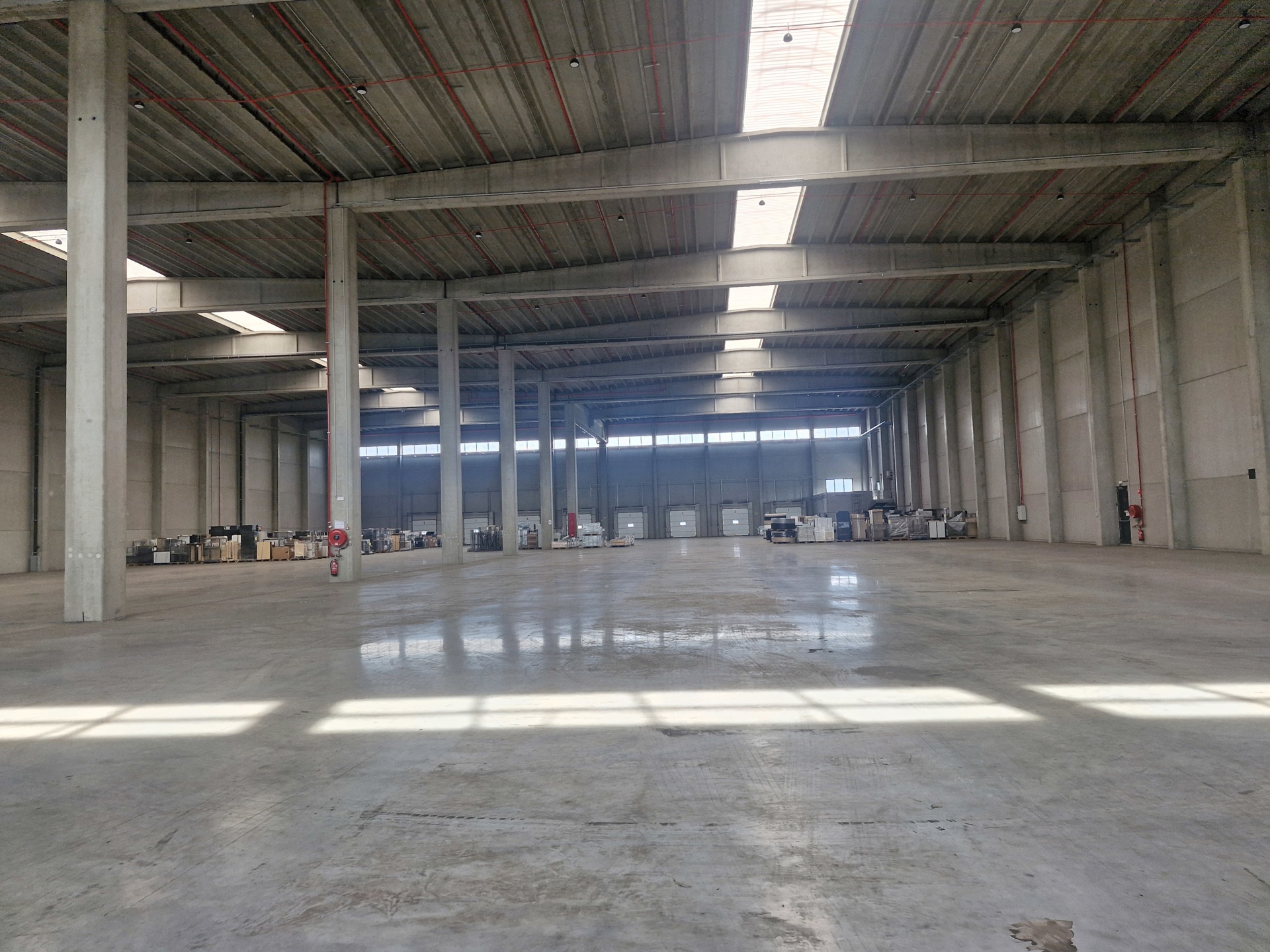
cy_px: 476
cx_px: 635
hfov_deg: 73.9
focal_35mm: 23
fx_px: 844
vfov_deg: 58.9
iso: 80
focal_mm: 5.54
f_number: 1.8
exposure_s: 1/180
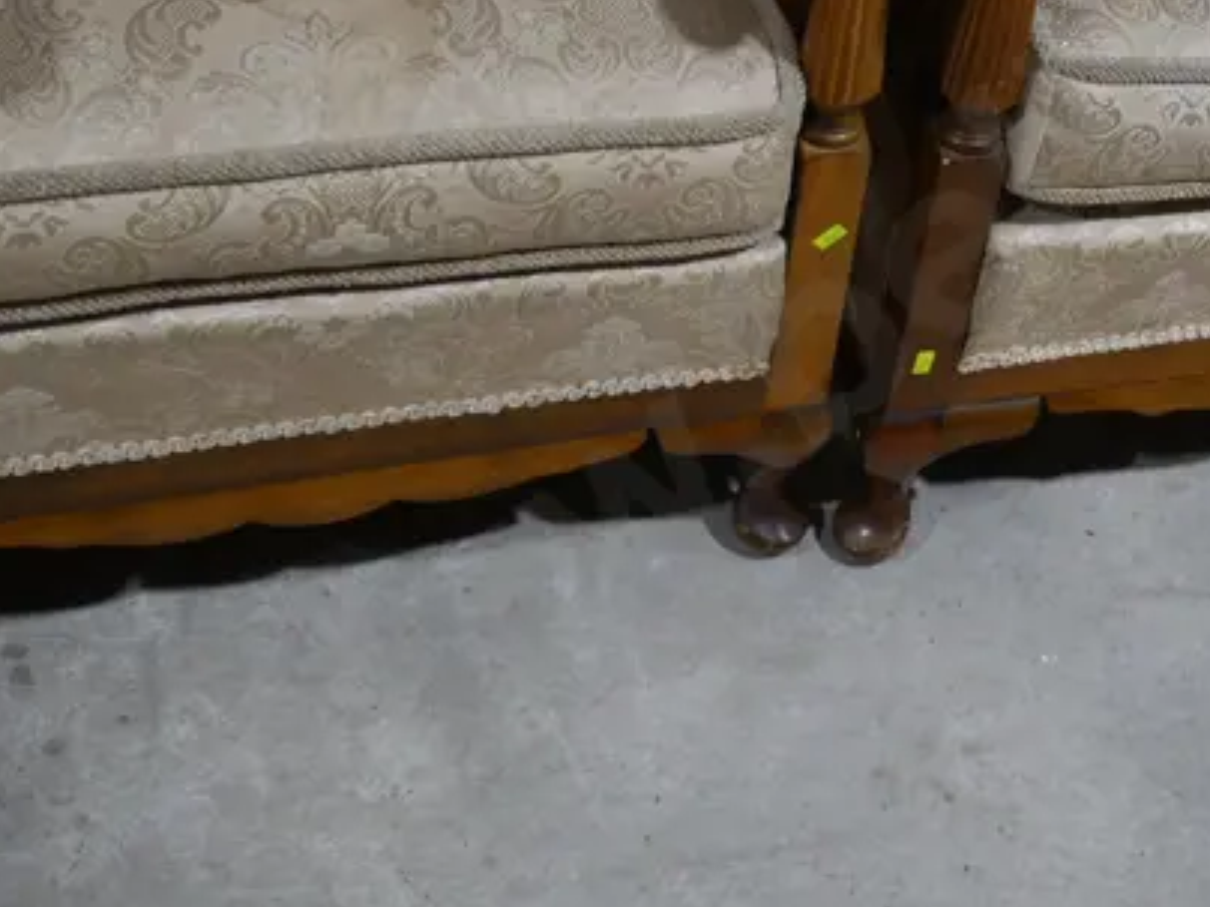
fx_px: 2657
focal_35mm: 76
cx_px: 1432
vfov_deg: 18.6
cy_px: -99
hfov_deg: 23.6
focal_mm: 15
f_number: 3.6
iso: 200
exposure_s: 1/80
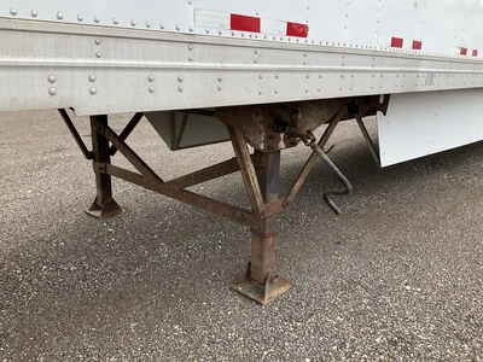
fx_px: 405
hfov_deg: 61.7
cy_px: 181
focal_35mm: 29
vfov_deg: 48.2
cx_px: 242
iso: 25
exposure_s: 1/650
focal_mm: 3
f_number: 1.8
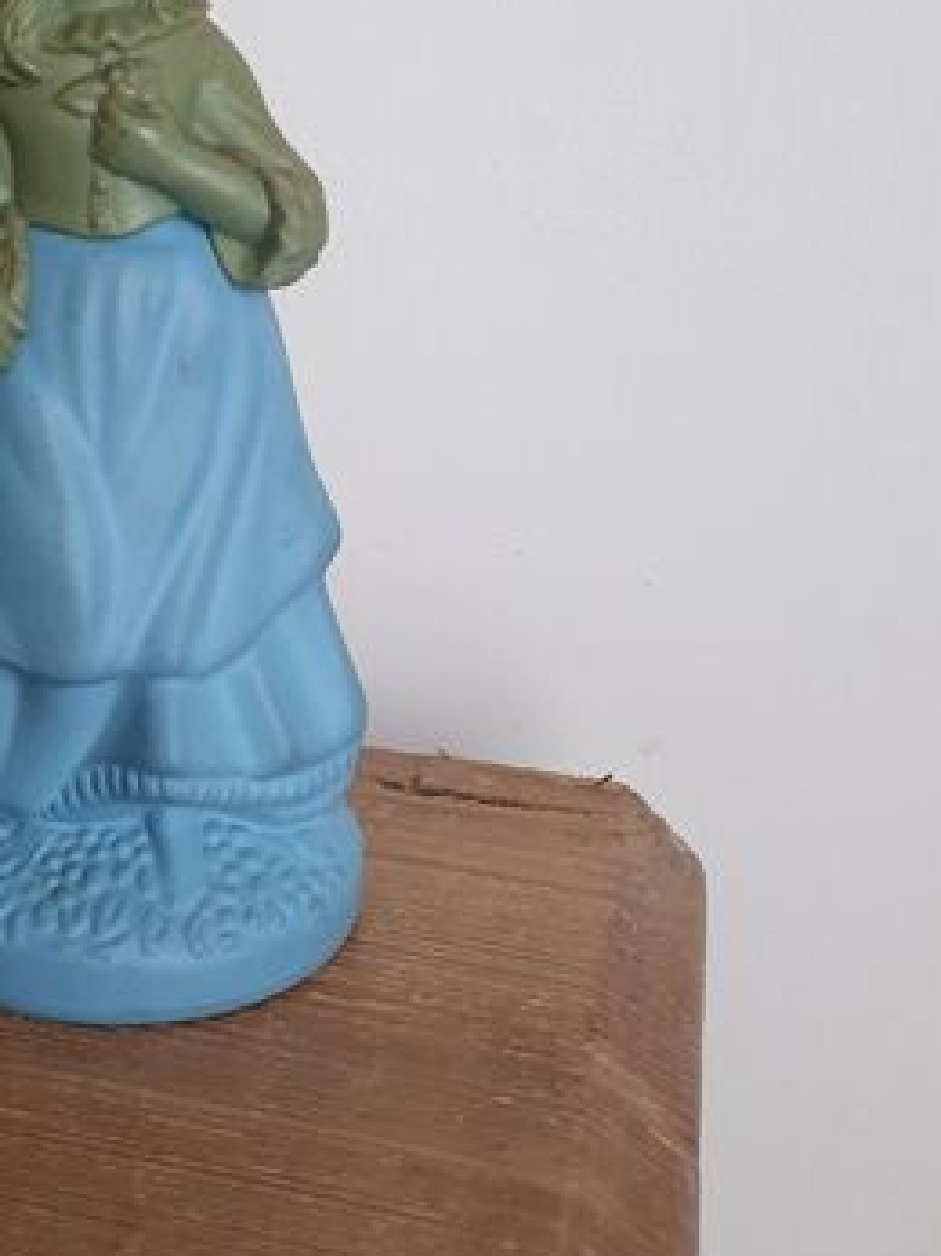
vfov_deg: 39.0
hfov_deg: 29.2
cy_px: 384
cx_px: 116
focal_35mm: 48
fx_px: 1741
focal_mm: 4.32
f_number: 2.4
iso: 500
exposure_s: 1/50
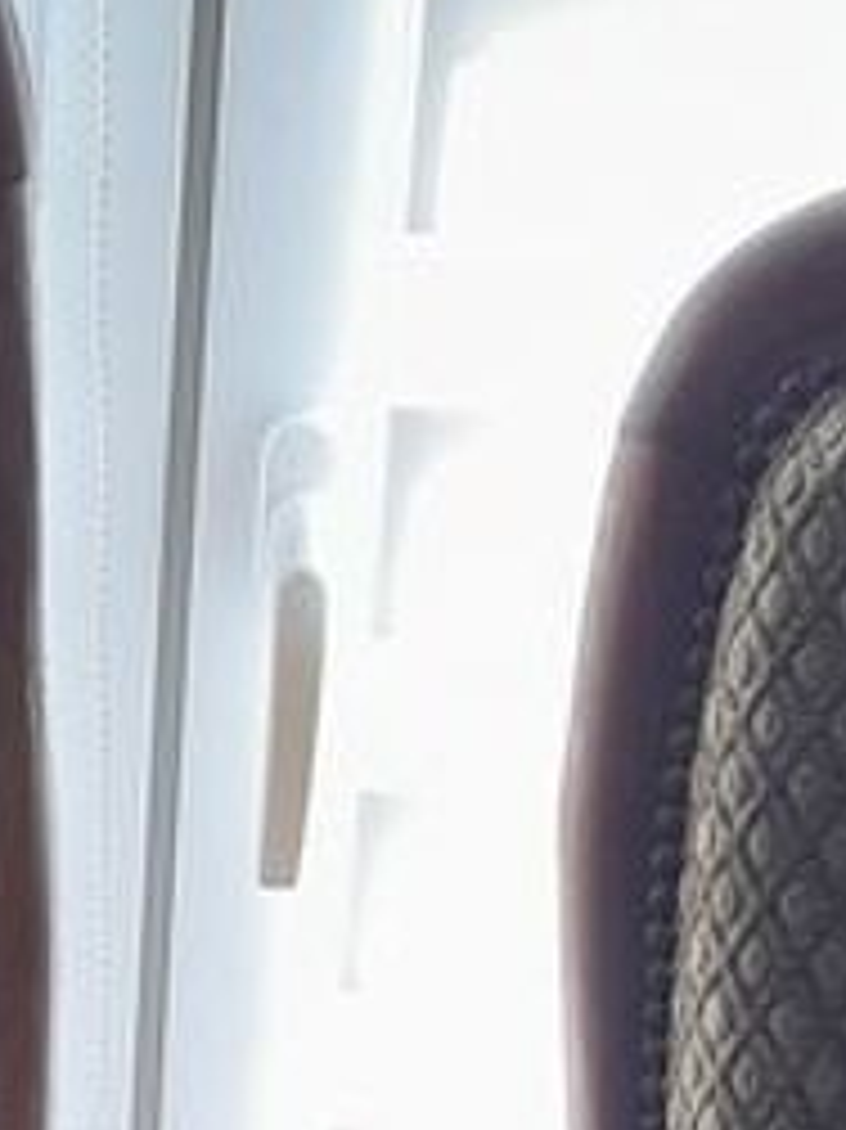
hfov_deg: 11.1
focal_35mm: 133
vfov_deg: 12.8
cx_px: 248
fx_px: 4338
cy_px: 2312
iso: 40
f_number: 2
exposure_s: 1/50
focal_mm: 4.6
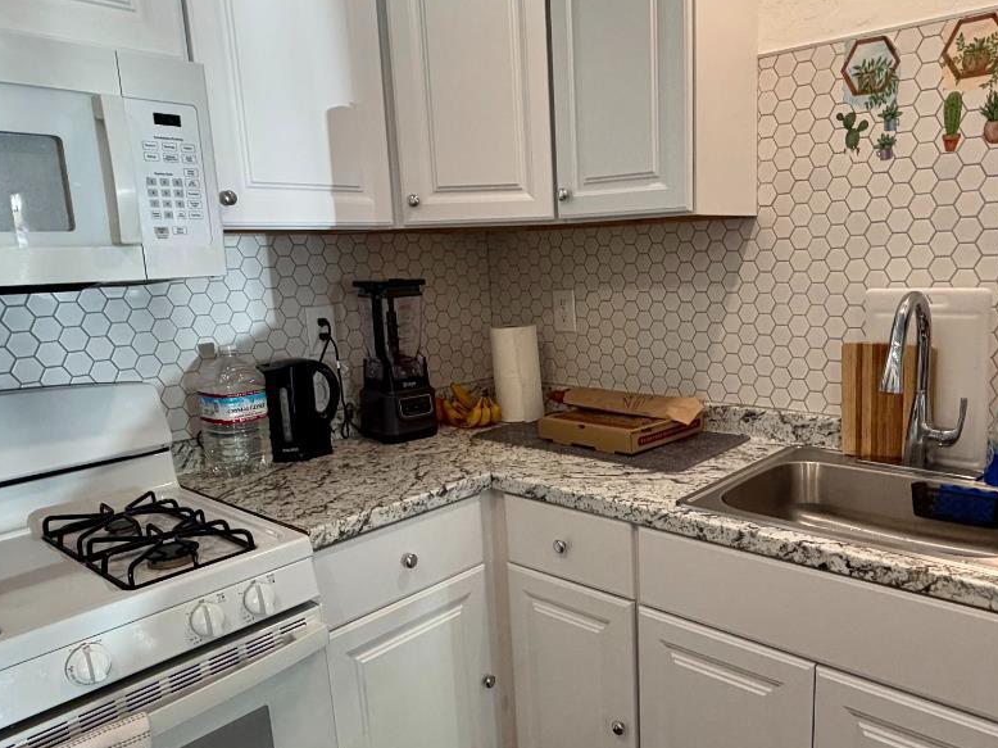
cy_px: 401
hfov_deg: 64.9
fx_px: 778
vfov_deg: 51.3
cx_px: 581
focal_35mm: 27
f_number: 2.2
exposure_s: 1/120
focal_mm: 2.22
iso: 250
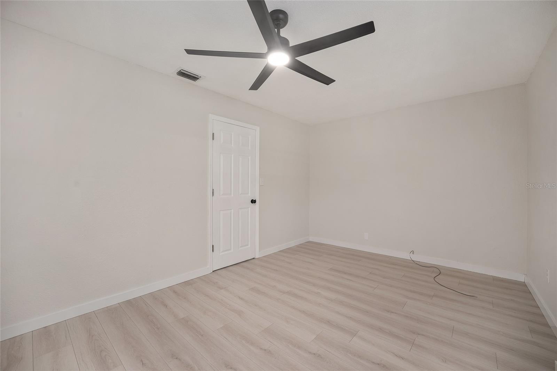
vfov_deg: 81.2
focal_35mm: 14
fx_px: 217
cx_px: 278
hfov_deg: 104.3
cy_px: 186
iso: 320
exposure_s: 1/3
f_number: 7.1
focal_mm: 14
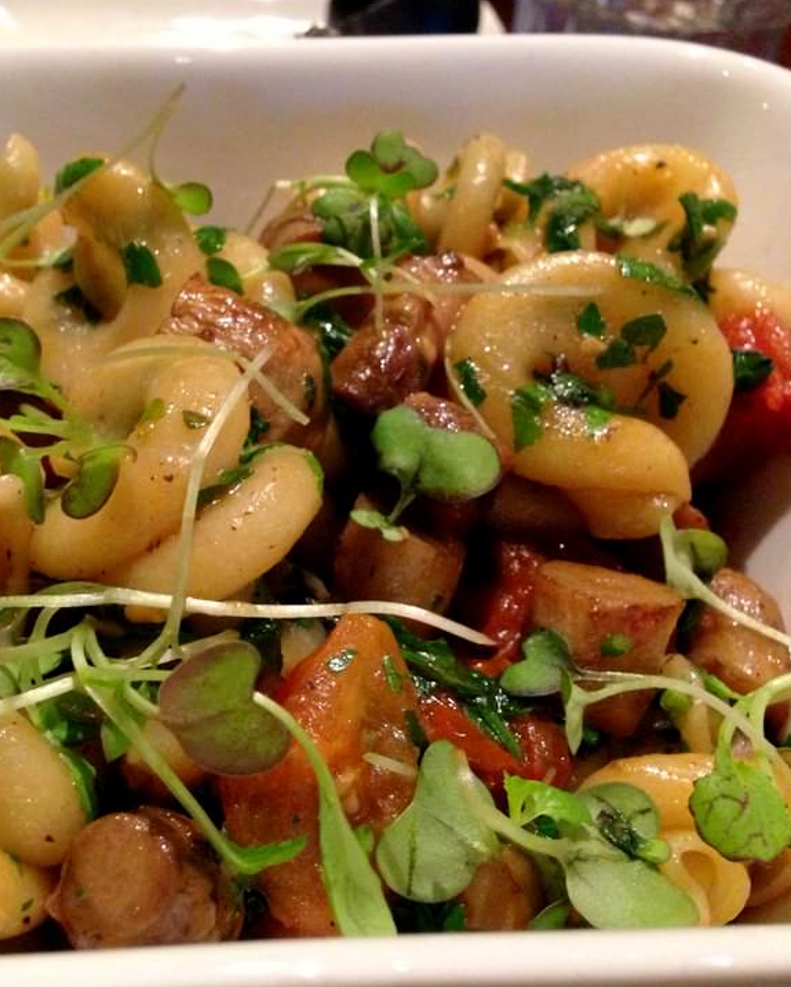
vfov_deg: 40.3
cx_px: 204
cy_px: 489
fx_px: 1346
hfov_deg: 32.2
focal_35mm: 46
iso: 640
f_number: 2.4
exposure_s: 1/15
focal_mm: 4.13
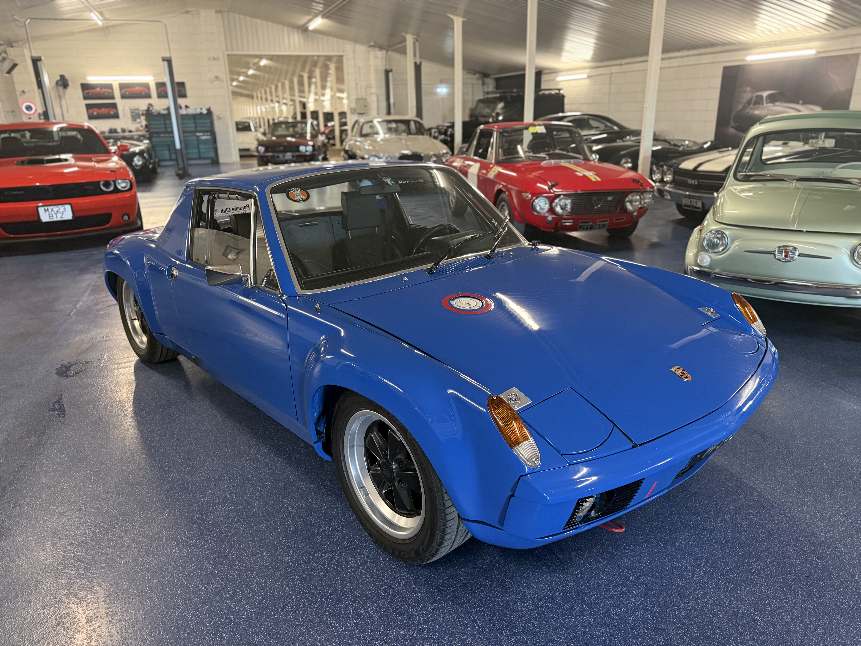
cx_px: 430
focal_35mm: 24
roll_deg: +0.9
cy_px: 323
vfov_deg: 56.8
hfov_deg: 71.6
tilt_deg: -19.2
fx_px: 597
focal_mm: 6.76
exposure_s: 1/50
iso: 500
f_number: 1.78
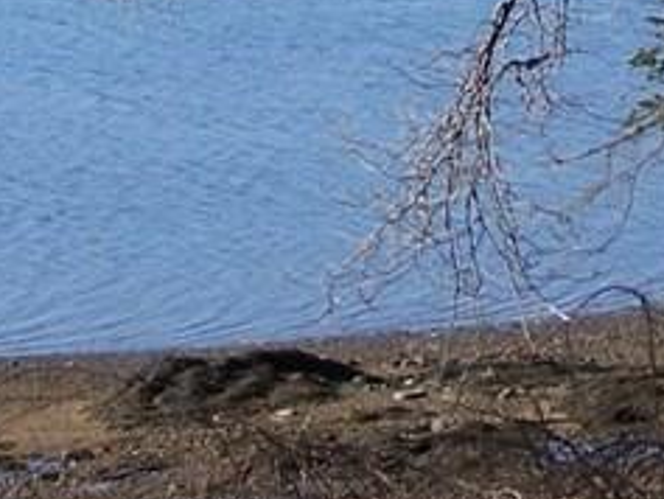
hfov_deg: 7.7
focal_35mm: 255
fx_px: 4894
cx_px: 656
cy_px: -177
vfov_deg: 5.8
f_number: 3.1
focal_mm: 9.8
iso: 80
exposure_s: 1/640
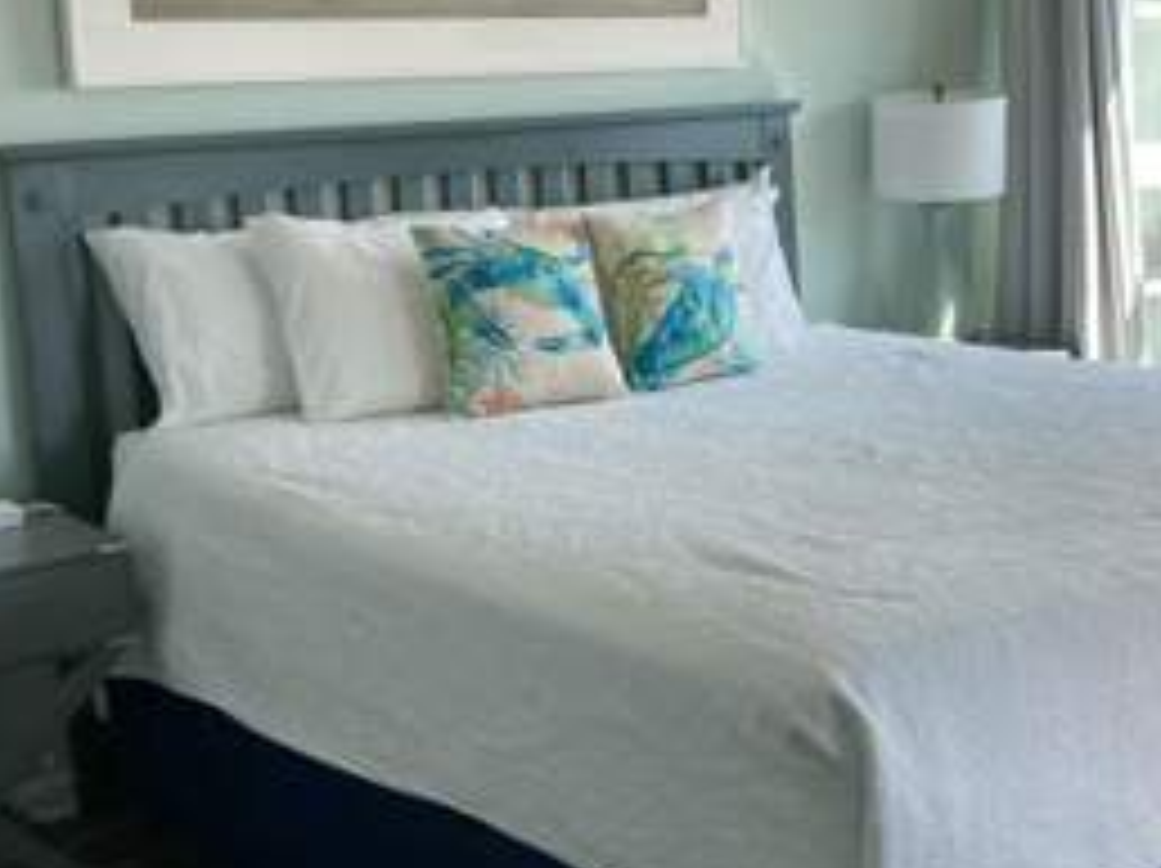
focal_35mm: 52
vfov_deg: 28.0
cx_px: 666
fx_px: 1742
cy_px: 407
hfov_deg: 36.8
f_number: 1.8
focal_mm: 3.99
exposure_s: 1/121
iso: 64
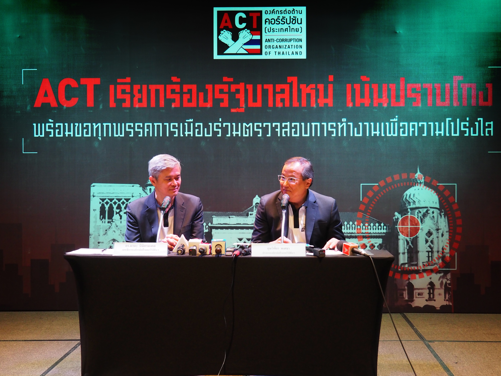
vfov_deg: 23.7
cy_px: 188
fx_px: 897
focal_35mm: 62
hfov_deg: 31.2
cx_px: 250
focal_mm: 31
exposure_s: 1/60
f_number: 5
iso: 1600
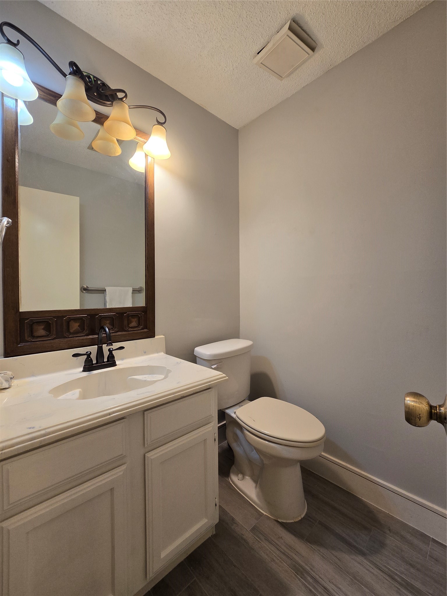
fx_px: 224
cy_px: 298
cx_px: 224
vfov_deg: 106.2
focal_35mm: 13
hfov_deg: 89.9
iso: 100
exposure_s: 1/60
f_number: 2.2
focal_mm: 2.2
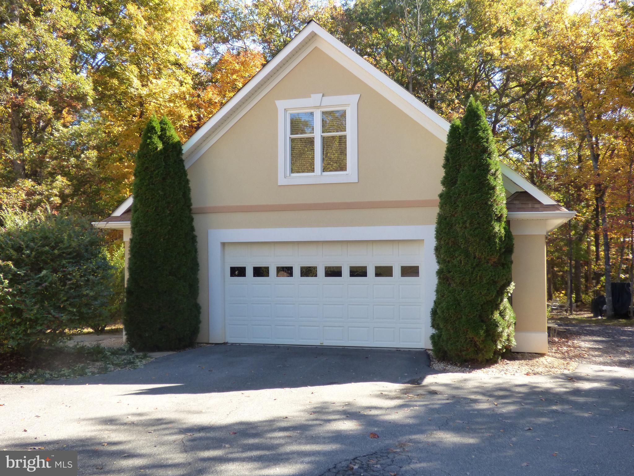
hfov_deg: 51.4
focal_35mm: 36
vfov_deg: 39.7
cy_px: 238
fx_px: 659
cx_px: 317
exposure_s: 1/160
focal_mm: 6.18
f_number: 3.4
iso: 160
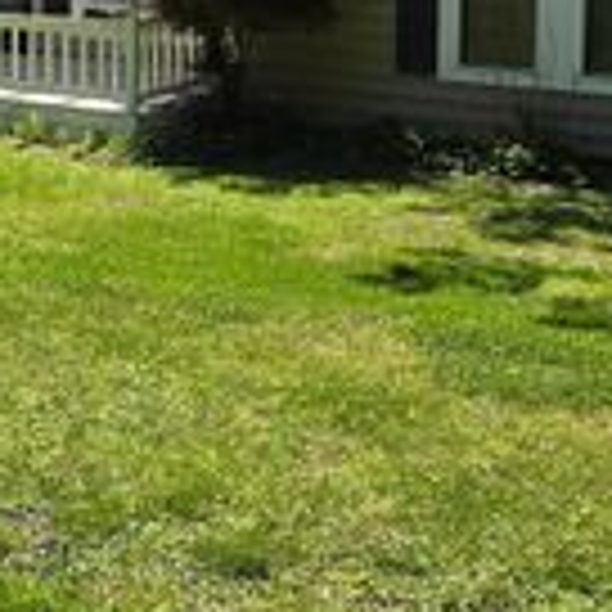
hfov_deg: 21.9
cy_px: 43
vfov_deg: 22.4
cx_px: -45
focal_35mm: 75
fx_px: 1500
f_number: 1.7
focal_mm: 6.3
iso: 12
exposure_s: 1/547
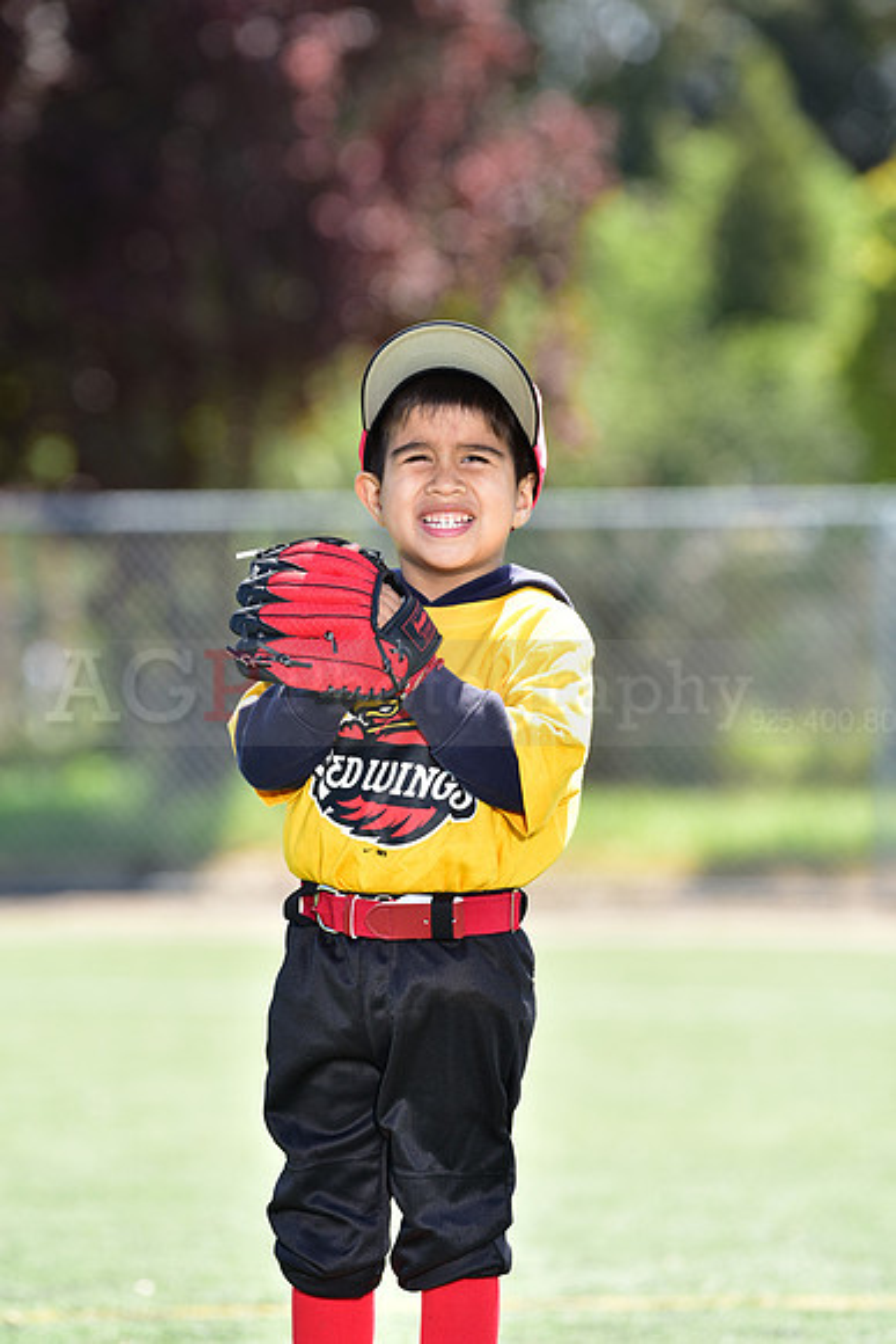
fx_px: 7462
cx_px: 448
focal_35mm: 200
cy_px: 672
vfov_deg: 10.3
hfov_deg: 6.9
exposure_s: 1/200
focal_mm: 200
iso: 80
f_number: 4.5
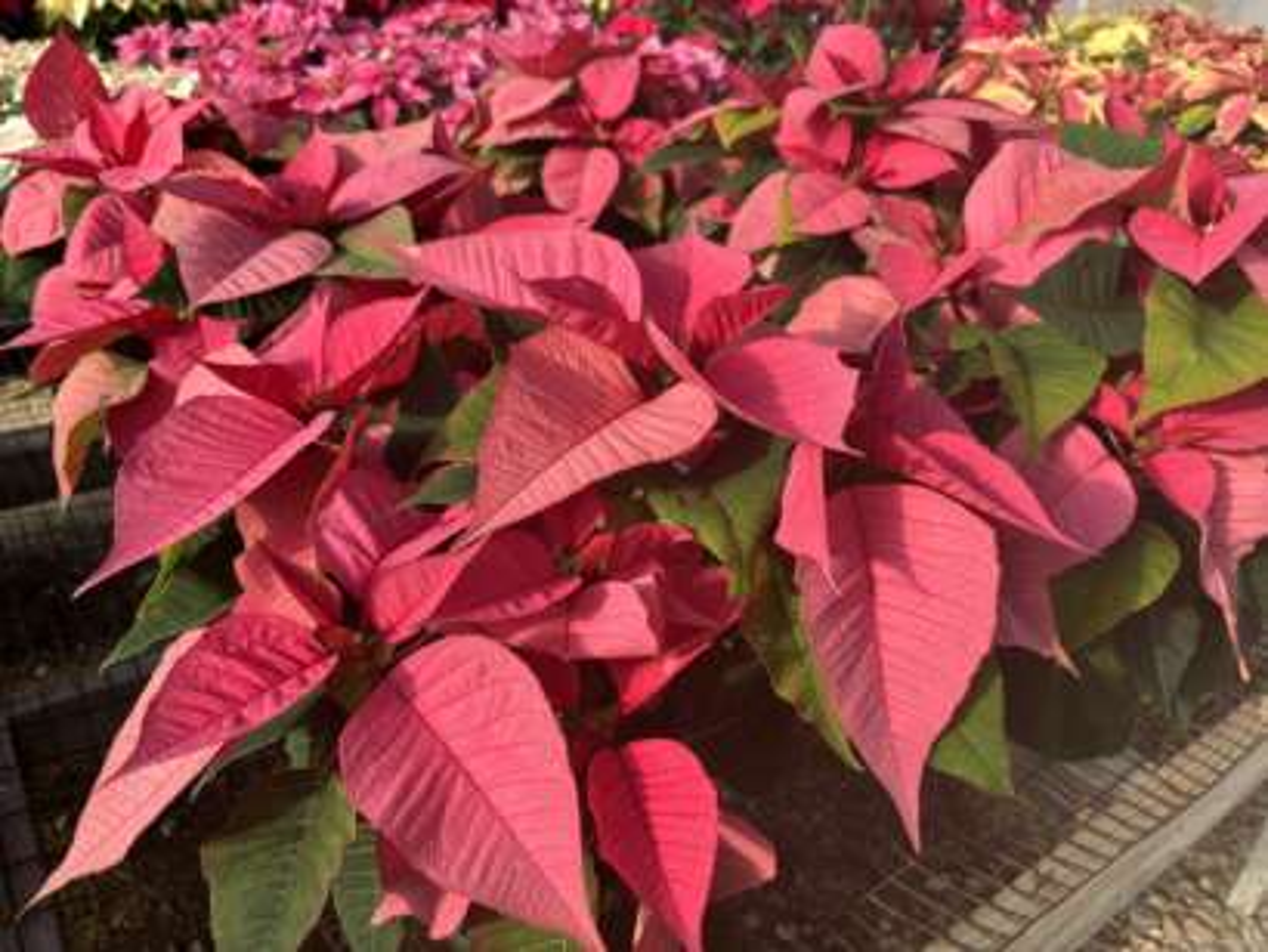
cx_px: 634
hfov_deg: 67.3
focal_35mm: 26
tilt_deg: -27.6
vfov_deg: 53.1
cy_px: 476
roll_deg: -2.1
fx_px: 953
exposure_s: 1/1205
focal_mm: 5.96
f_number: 1.6
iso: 50
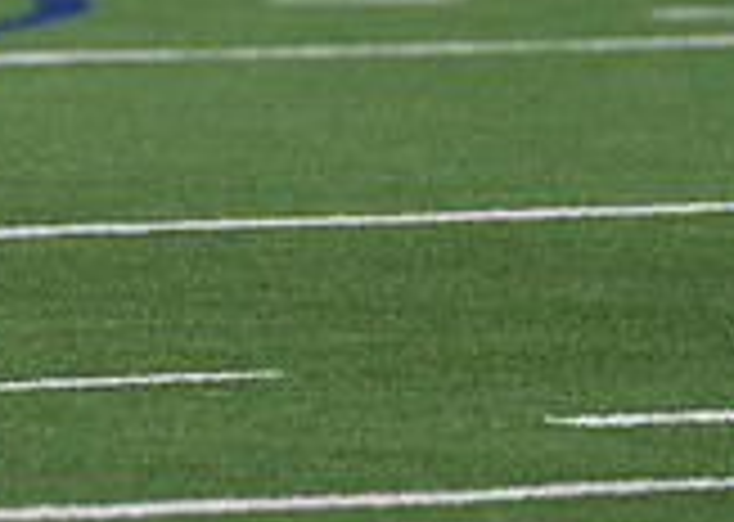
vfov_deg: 1.4
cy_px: -312
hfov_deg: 1.9
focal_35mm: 1048
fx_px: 21820
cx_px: -701
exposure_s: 1/1250
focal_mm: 200
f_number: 2.8
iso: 1250
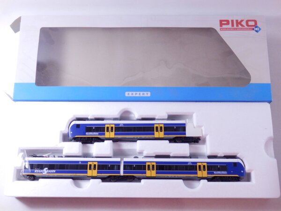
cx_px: 140
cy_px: 106
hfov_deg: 46.8
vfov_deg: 36.0
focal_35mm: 40
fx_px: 325
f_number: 3.7
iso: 500
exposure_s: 1/160
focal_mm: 7.3
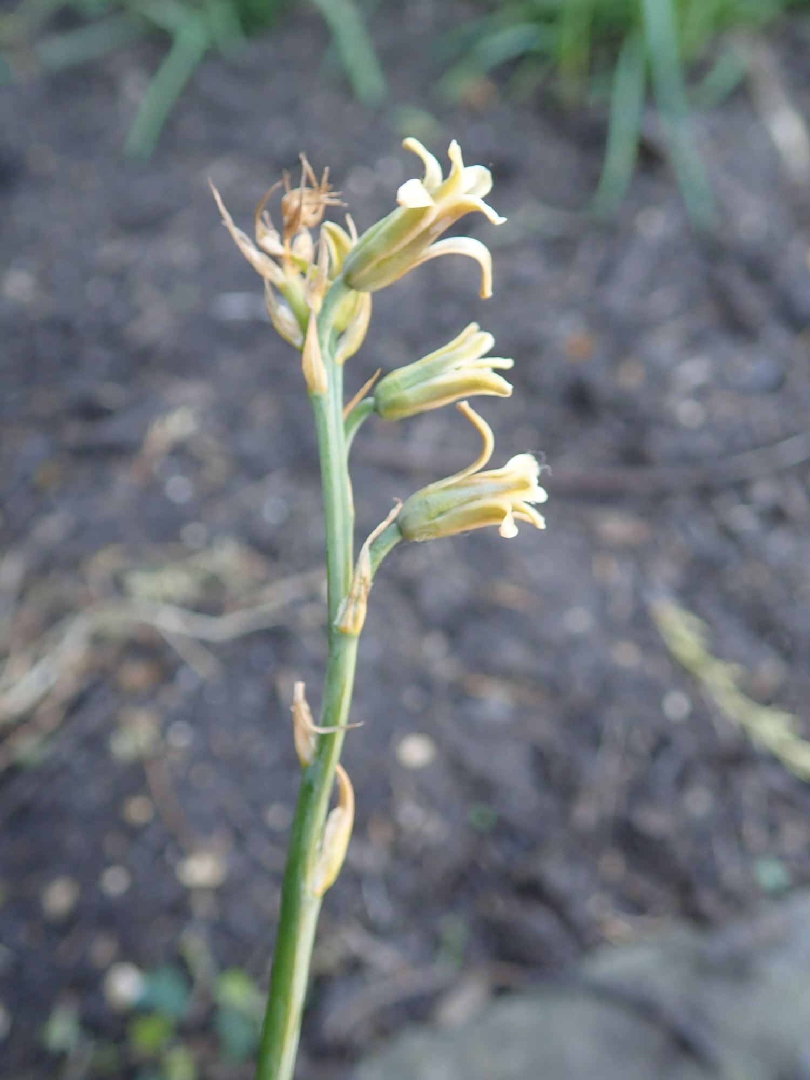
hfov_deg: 46.8
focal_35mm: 30
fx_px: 936
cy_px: 540
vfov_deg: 60.0
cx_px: 405
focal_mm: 5.5
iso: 160
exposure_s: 1/125
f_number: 2.3
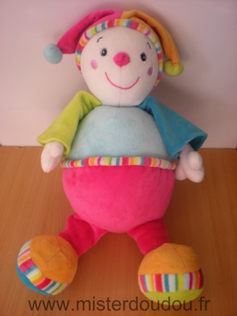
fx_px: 347
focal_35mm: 38
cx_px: 118
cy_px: 158
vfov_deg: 49.0
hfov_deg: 37.7
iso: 64
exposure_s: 1/61
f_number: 3.1
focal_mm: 6.3
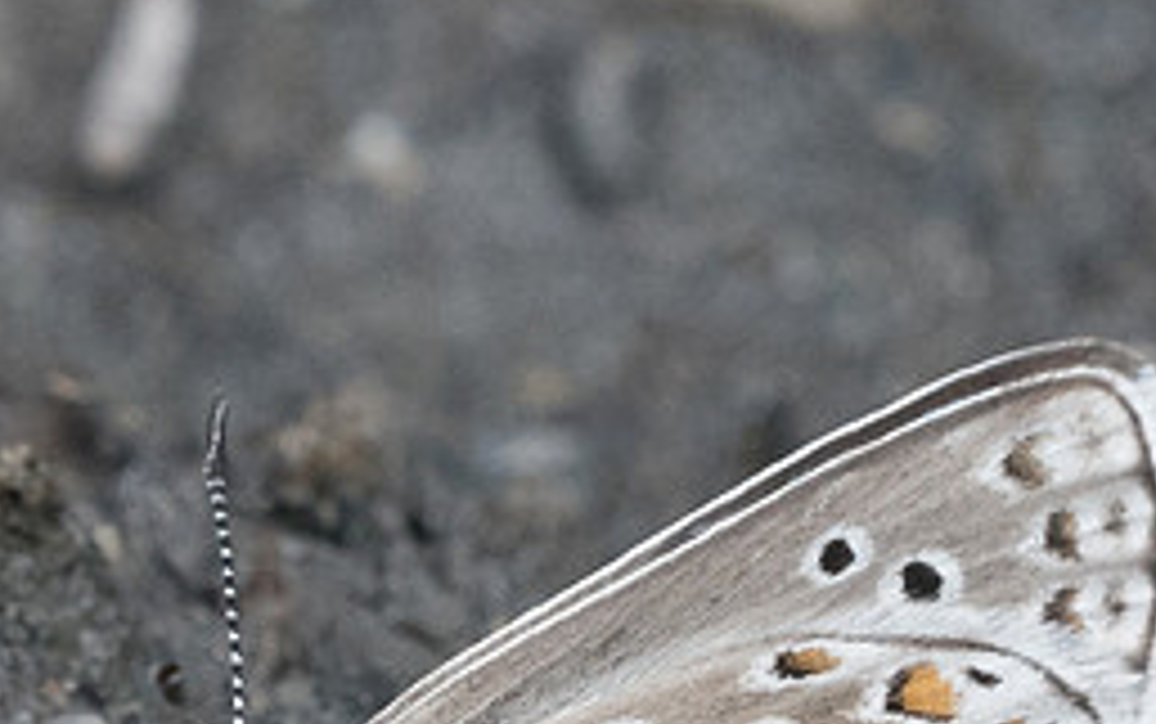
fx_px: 42370
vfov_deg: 1.0
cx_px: 892
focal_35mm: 1344
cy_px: 441
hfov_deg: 1.6
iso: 800
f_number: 11
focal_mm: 150
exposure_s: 1/400
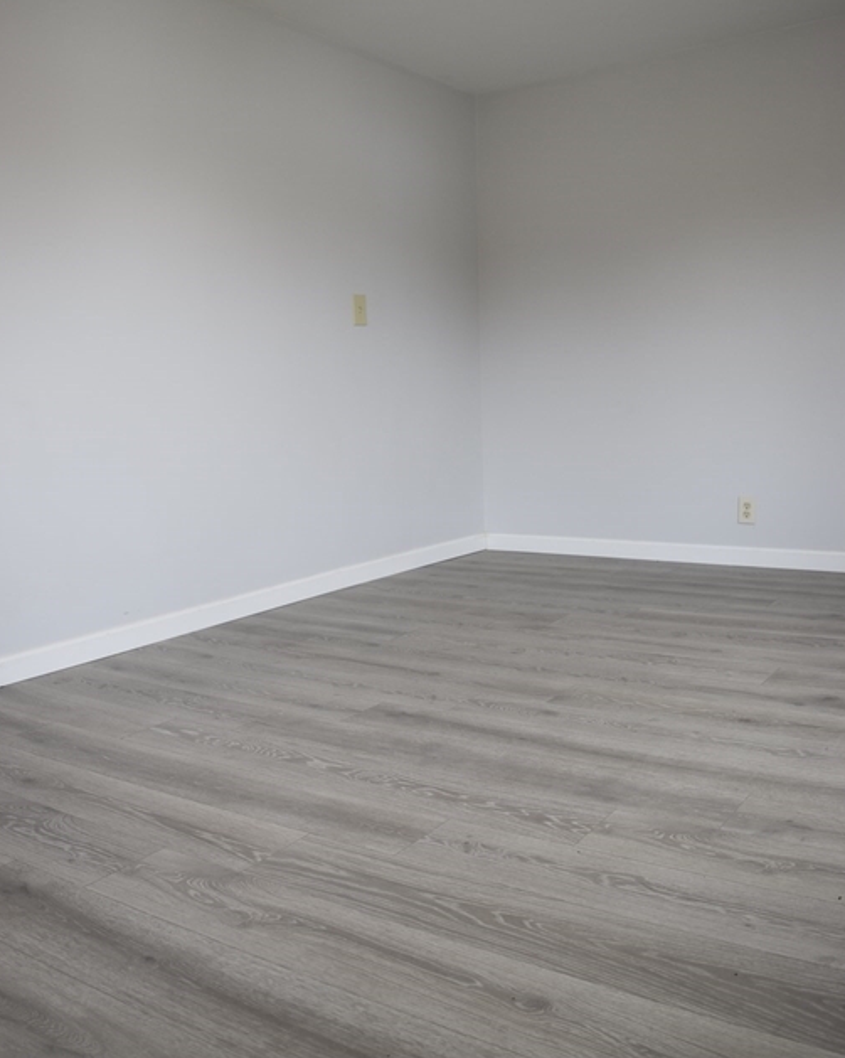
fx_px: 970
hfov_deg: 47.1
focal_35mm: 31
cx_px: 422
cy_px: 492
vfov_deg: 57.1
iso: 400
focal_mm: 18
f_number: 4.5
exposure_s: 1/80
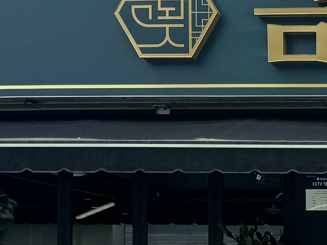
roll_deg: +0.9
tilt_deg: +1.6
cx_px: 549
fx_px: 1162
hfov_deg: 14.5
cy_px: 282
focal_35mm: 123
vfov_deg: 11.8
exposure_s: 1/2331
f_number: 1.78
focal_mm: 6.76
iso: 80
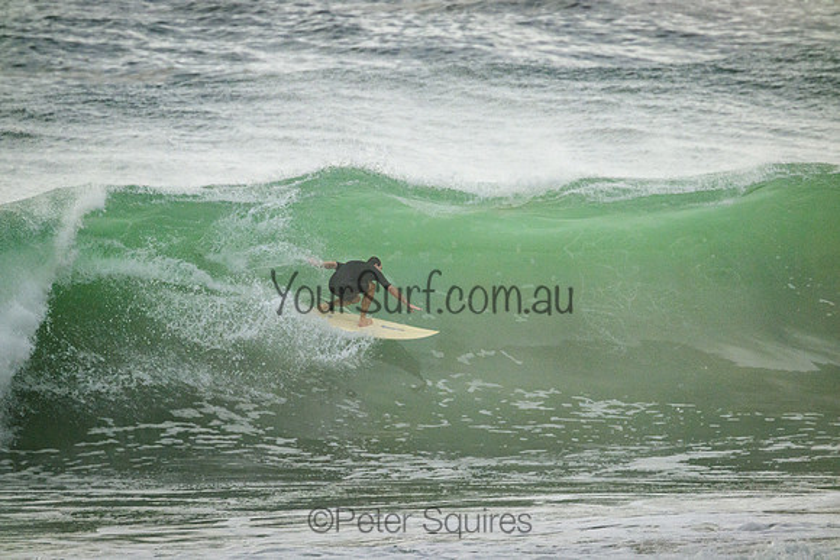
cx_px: 420
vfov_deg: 1.7
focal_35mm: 800
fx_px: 18670
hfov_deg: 2.6
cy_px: 280
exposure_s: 1/2500
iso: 1800
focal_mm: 800
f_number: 11
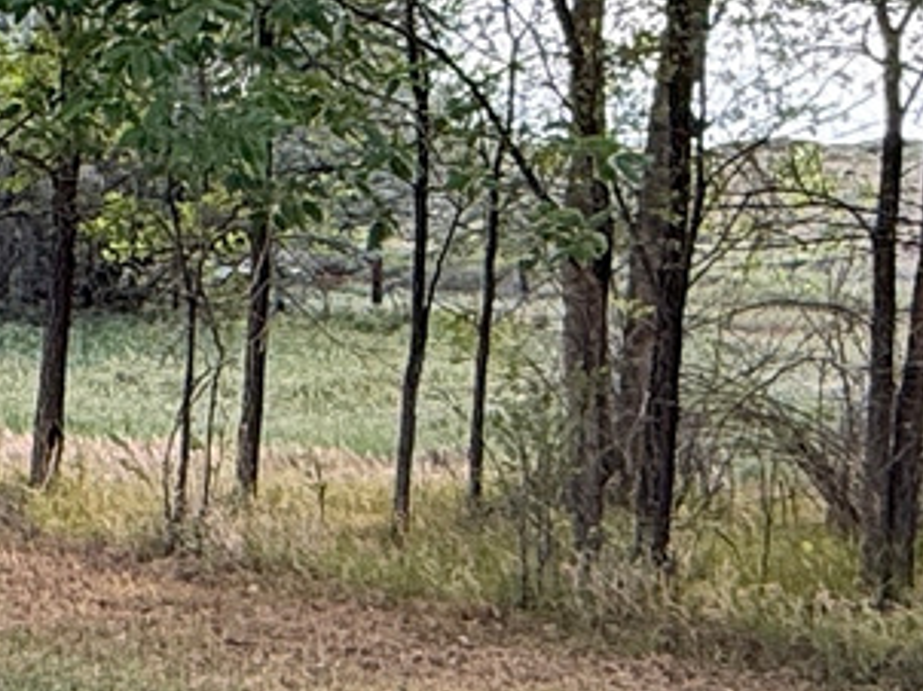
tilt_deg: -3.5
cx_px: -834
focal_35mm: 95
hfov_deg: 16.5
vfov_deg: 15.5
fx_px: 2531
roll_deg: -2.9
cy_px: 361
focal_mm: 2.22
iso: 64
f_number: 2.2
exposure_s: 1/226
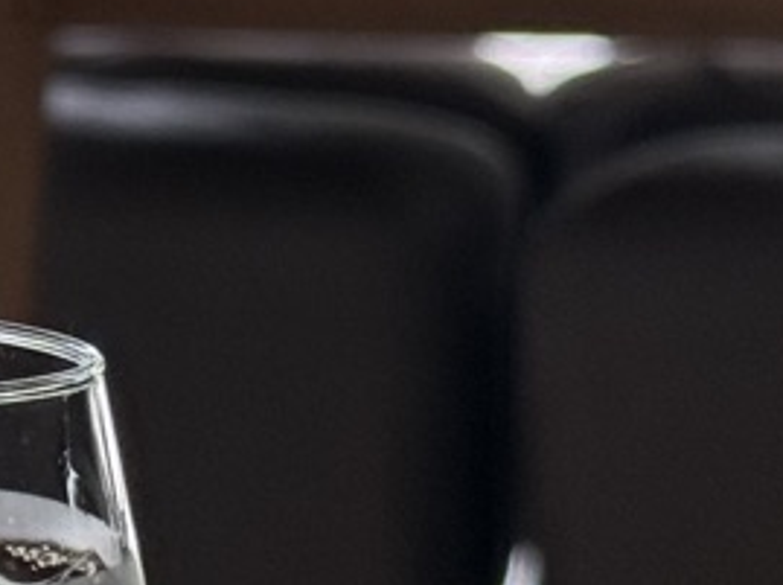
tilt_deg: -5.2
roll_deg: -1.1
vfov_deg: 5.2
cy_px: 291
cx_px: -1039
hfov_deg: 6.6
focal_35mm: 286
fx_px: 6461
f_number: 1.78
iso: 64
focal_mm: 6.76
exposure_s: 1/425
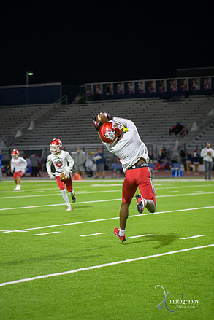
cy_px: 163
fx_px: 1096
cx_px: 106
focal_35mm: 123
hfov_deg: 11.2
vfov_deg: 16.6
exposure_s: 1/250
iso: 1250
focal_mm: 120
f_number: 2.8
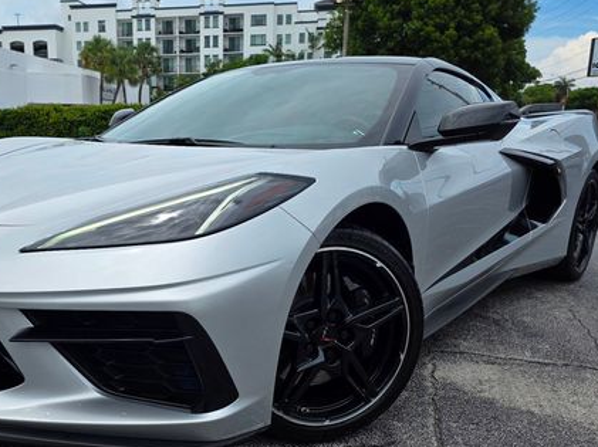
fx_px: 604
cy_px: 272
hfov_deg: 51.3
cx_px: 183
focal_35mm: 35
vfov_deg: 40.4
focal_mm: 6.3
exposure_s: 1/5447
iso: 80
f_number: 1.7
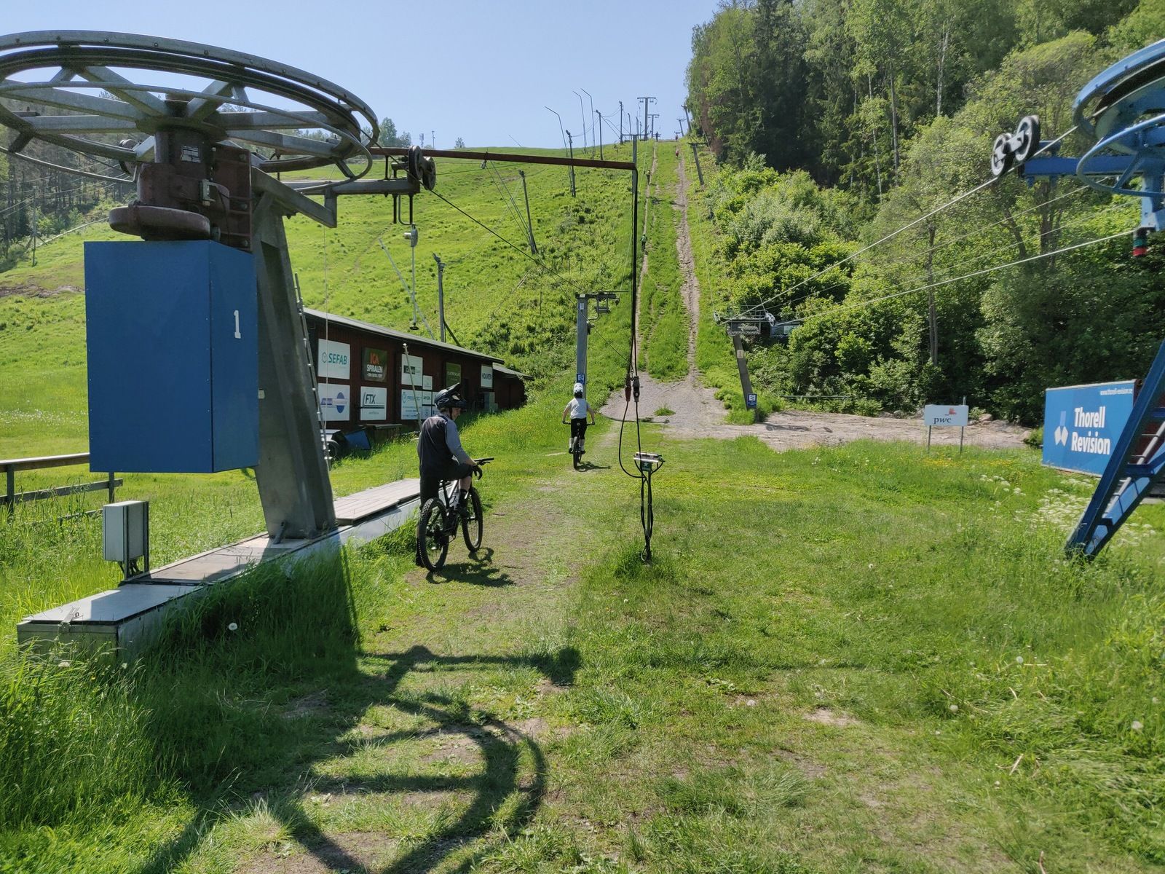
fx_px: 841
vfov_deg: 54.9
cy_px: 437
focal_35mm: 25
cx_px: 582
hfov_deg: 69.4
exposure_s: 1/2669
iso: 100
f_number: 1.7
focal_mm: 4.25
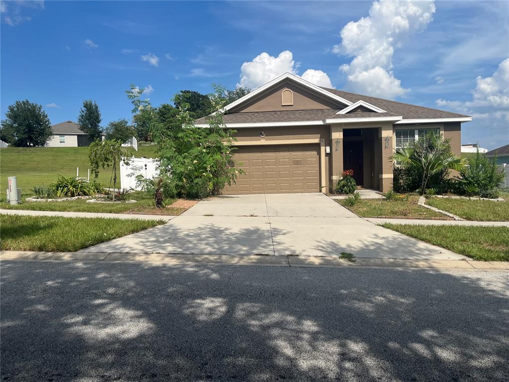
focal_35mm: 26
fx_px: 382
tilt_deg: -2.5
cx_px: 254
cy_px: 191
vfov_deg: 53.1
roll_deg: +1.9
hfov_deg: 67.3
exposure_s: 1/5076
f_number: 1.6
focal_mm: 5.1
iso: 50
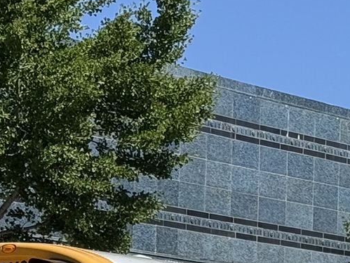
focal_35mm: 197
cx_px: 256
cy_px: 518
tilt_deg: -2.2
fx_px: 1991
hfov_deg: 10.0
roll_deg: -1.8
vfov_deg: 7.3
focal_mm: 6.76
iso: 64
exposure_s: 1/4098
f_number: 1.78
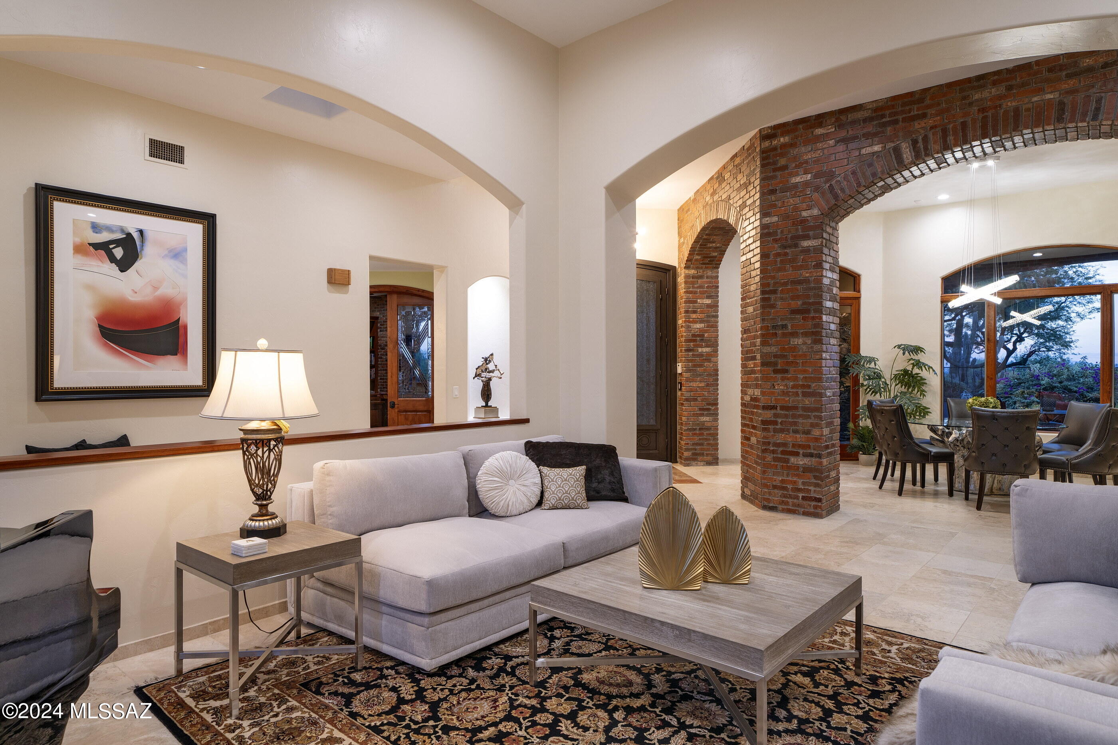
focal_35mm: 20
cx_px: 559
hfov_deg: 84.0
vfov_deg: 61.9
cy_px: 372
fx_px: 621
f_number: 9
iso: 200
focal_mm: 20
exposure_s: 1/1.67
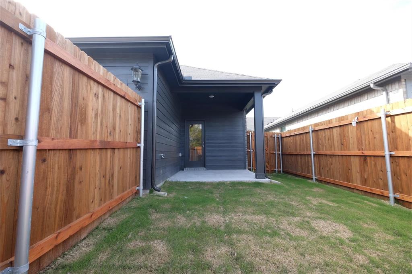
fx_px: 172
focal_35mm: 15
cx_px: 206
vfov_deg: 77.3
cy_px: 137
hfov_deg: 100.4
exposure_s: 1/125
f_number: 4.5
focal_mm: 10
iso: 200
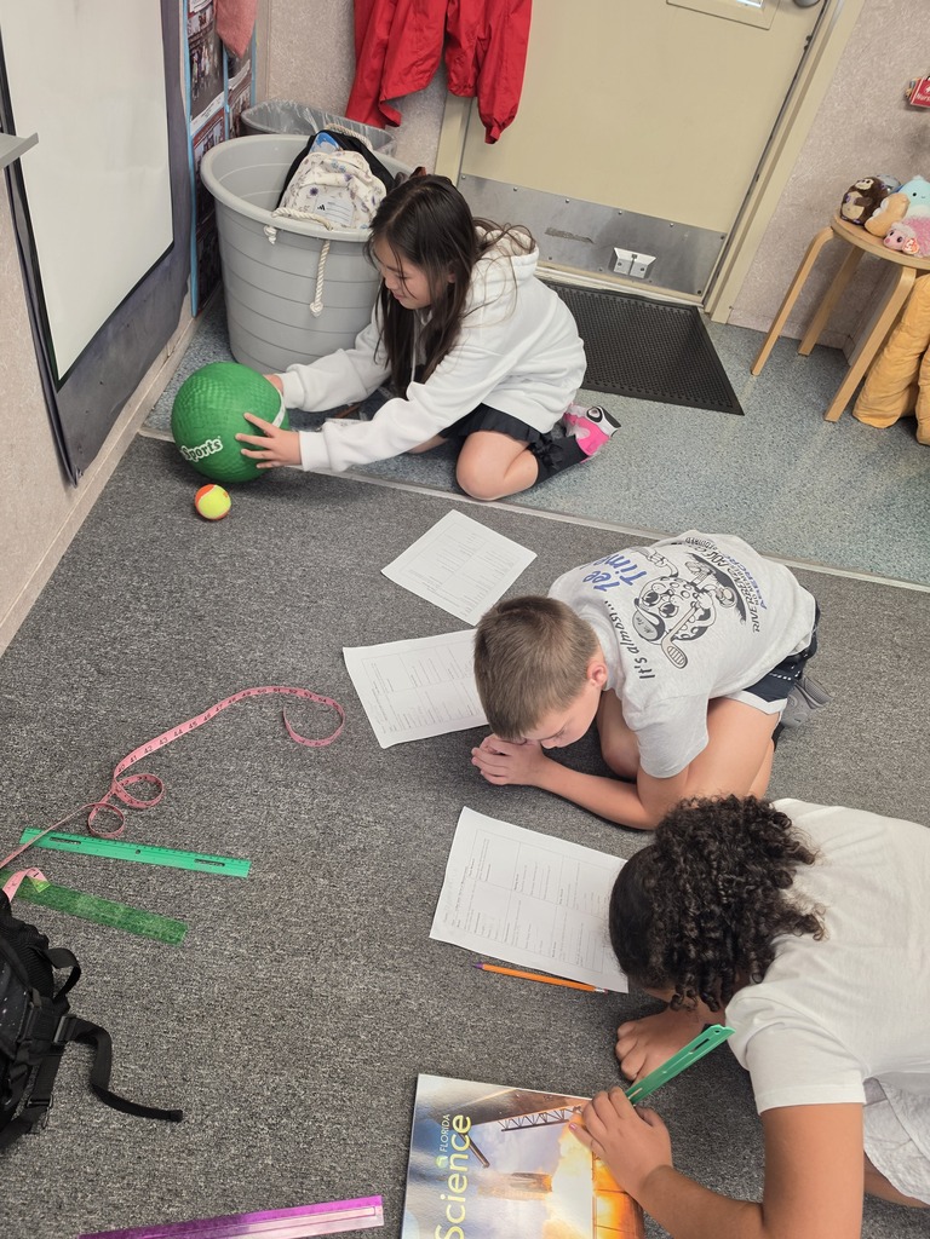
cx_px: 465
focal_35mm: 23
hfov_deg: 58.9
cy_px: 620
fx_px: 824
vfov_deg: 73.9
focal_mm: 6.5
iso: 100
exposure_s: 1/120
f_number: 1.4
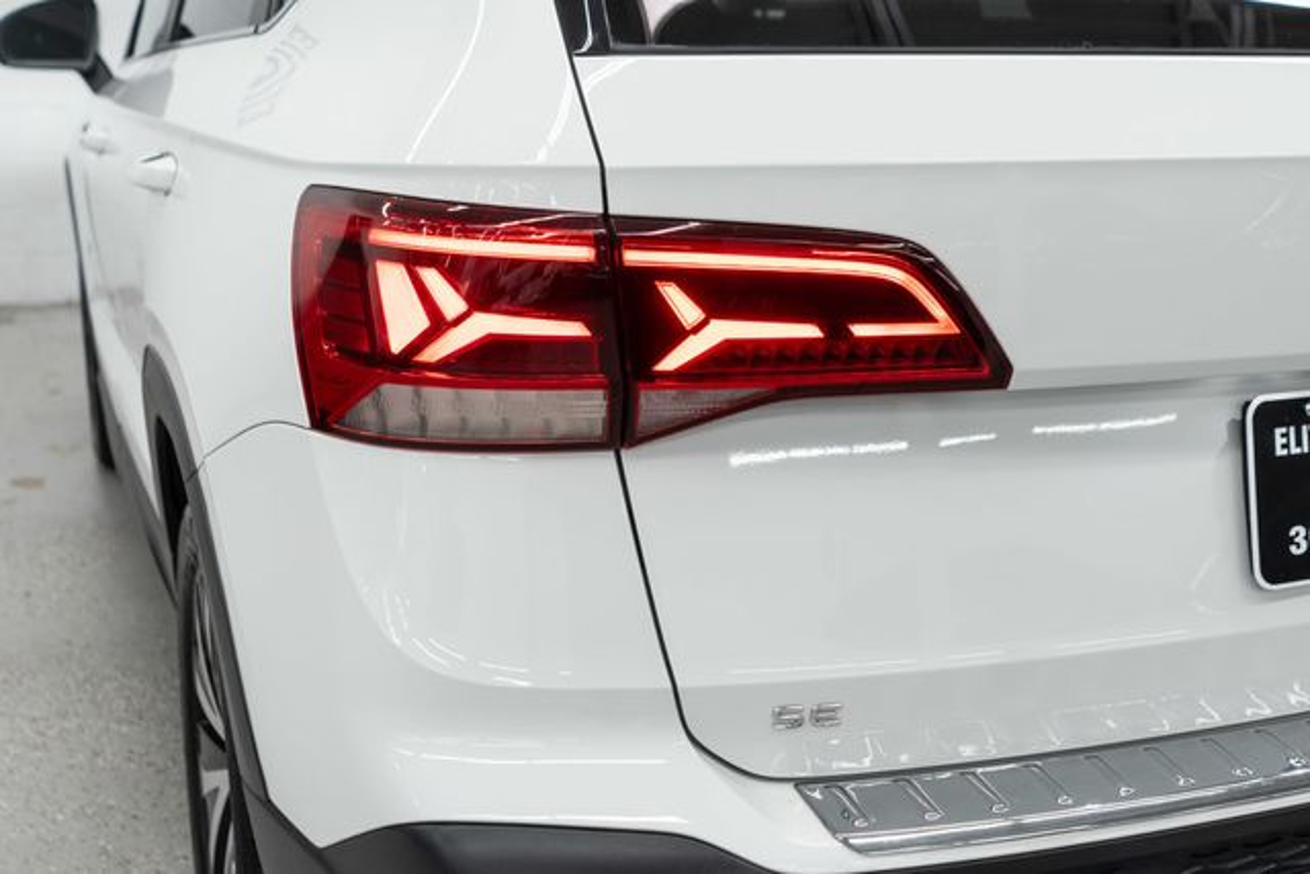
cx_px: 655
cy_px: 437
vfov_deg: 31.9
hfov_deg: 46.4
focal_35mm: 42
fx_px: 1529
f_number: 3.5
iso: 200
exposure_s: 1/40
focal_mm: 28
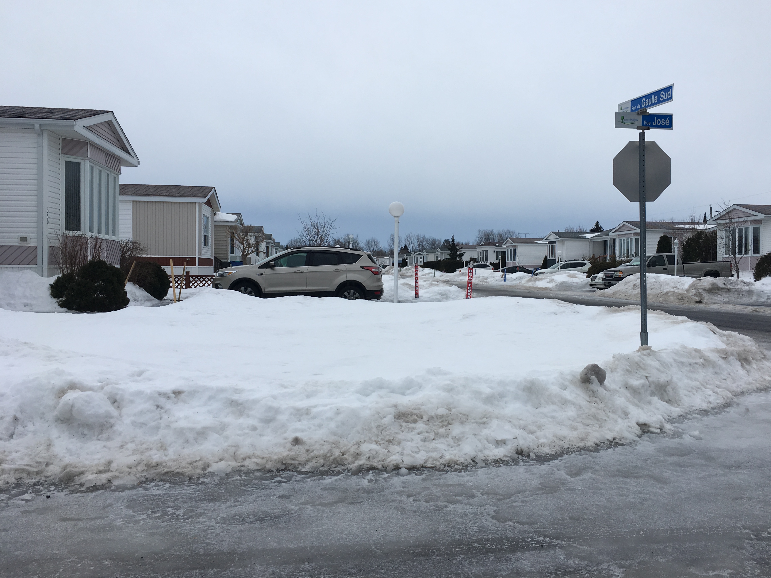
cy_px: 266
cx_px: 420
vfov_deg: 44.1
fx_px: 713
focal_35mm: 32
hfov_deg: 56.7
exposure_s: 1/516
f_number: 2.2
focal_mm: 4.15
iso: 25
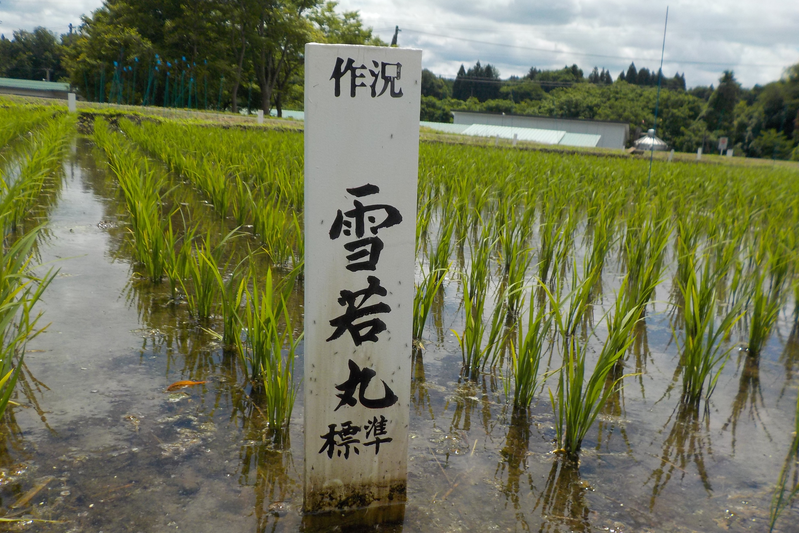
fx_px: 710
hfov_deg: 58.7
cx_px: 397
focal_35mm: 32
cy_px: 286
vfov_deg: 41.1
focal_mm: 4.1
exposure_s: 1/640
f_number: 6.6
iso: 125
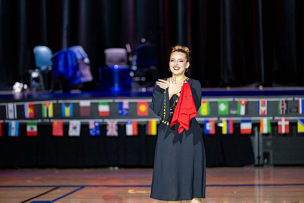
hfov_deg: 10.3
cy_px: 102
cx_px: 152
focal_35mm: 200
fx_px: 1689
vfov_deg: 6.9
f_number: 3.2
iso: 4000
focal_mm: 200
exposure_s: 1/200
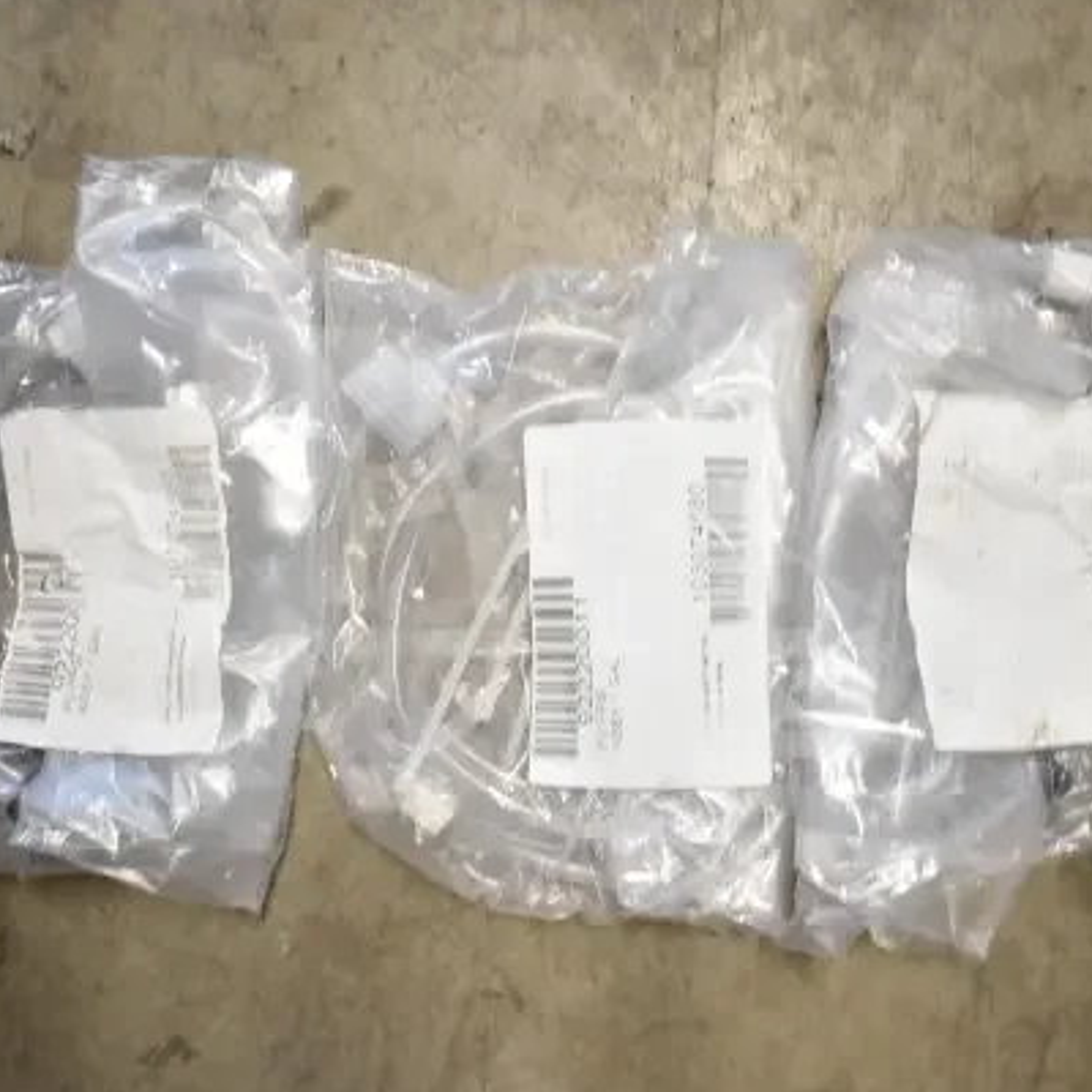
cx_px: 543
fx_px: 1249
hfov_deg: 47.2
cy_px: 542
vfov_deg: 47.2
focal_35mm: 35
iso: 900
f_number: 3.5
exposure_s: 1/30
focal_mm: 18
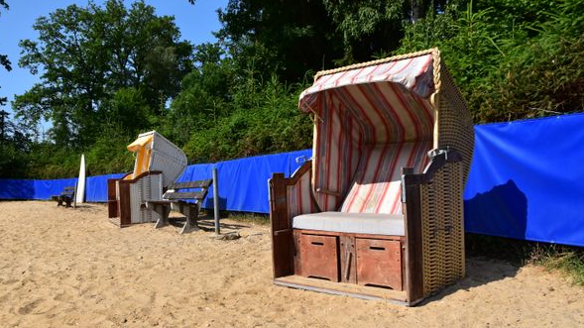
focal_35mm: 32
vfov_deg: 36.6
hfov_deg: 61.0
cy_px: 180
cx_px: 291
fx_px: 495
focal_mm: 20
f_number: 11
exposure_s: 1/500
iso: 280
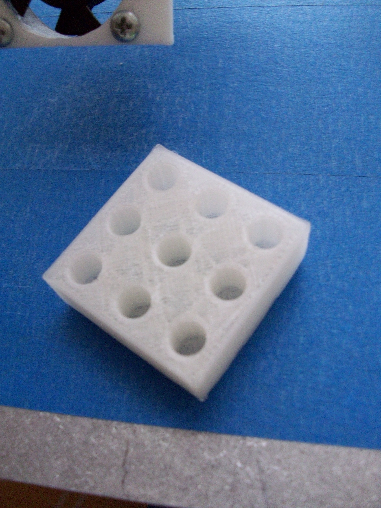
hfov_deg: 41.8
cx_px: 190
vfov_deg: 54.0
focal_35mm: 34
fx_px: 499
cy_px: 254
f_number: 2.8
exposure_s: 1/8
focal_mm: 5.7
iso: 222
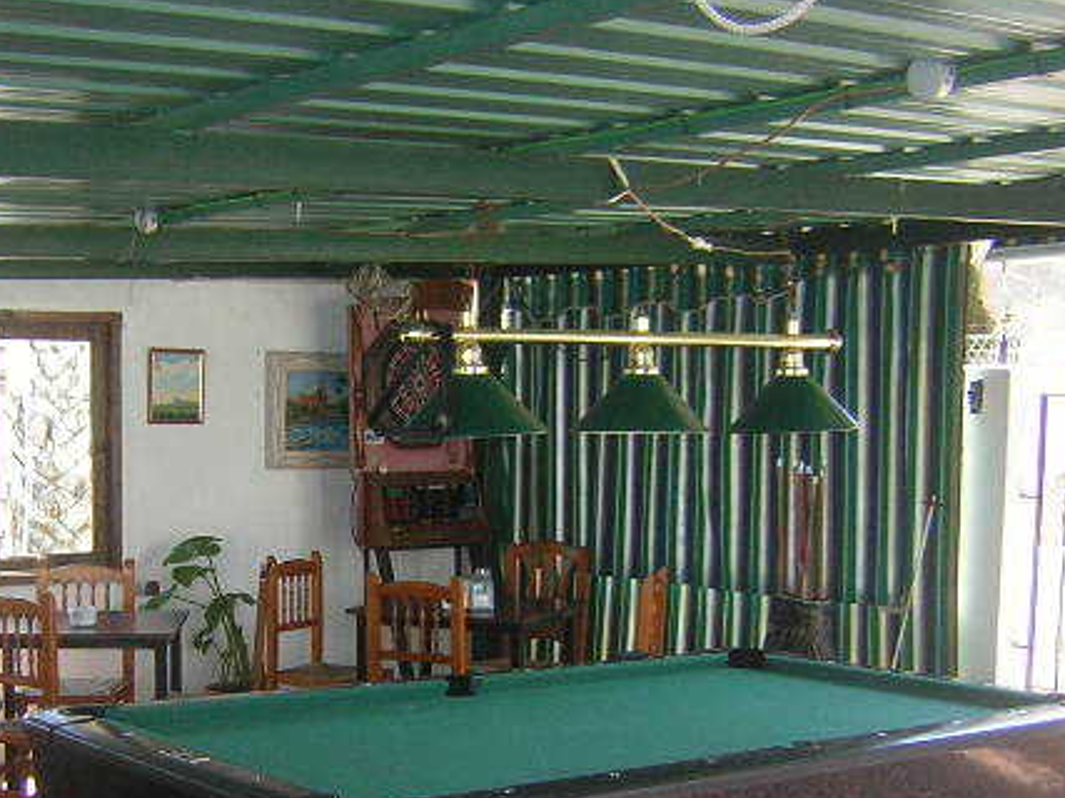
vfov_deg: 26.8
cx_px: 369
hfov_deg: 35.3
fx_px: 1661
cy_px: 566
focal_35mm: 54
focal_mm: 4.7
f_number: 2.6
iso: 71
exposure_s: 1/113
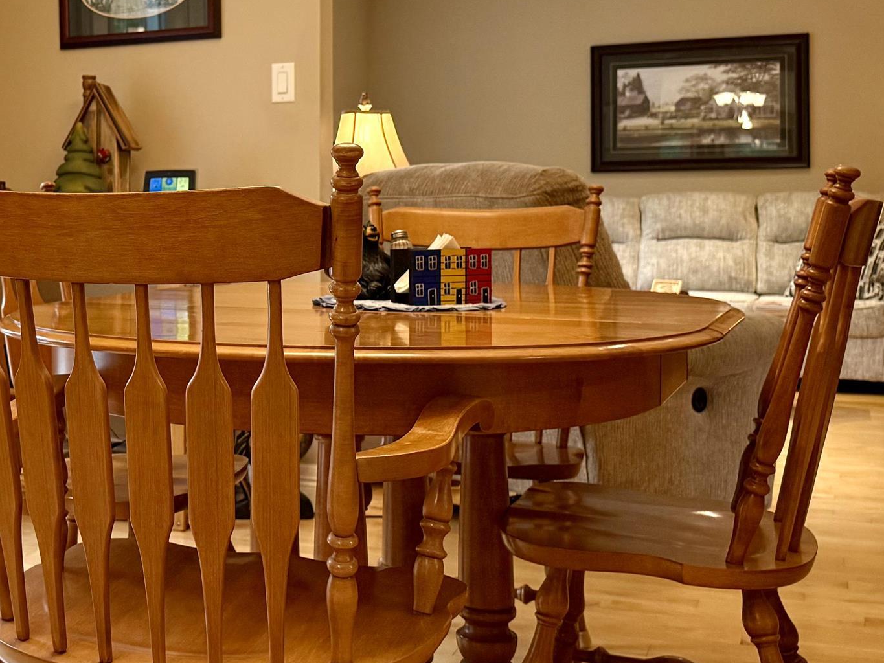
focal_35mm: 54
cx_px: 134
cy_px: 209
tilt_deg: -0.1
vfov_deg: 26.8
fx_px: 1379
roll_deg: +0.3
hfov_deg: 34.1
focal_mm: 6.76
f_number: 1.78
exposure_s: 1/120
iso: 250
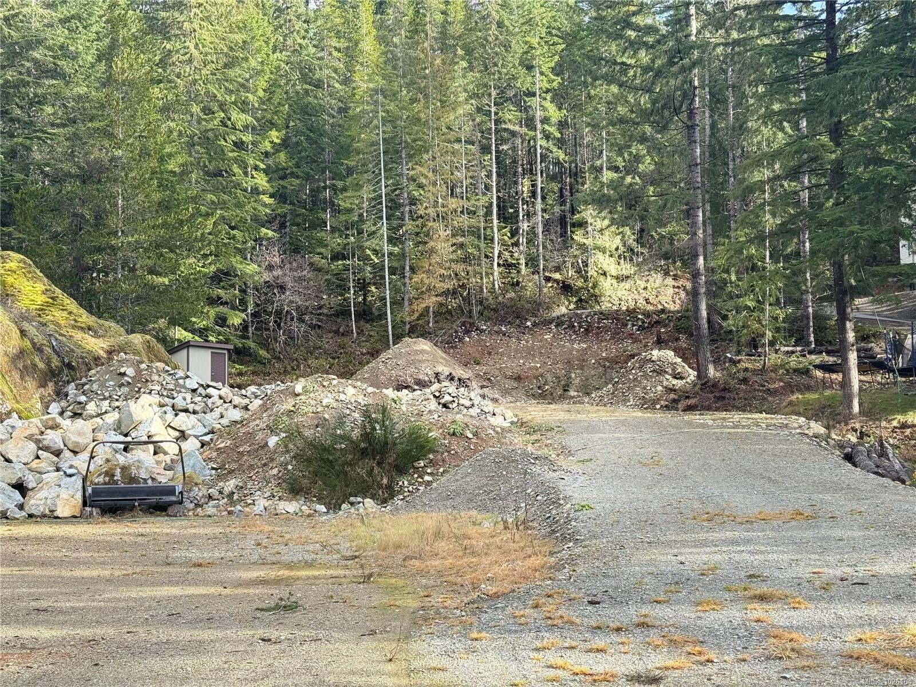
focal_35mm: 48
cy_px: 344
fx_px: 1270
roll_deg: +1.1
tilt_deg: +5.0
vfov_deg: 30.3
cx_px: 458
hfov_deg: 39.7
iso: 64
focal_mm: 6.76
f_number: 1.78
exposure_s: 1/715
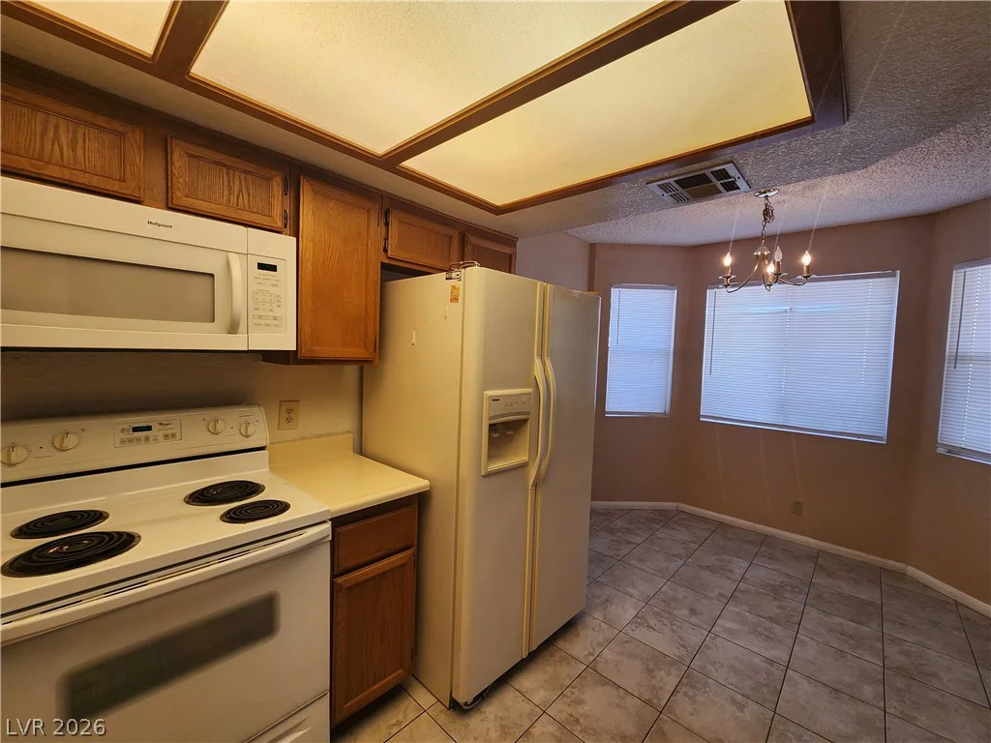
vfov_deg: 89.9
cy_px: 372
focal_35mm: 13
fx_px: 372
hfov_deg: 106.2
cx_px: 496
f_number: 2.2
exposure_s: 1/60
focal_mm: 2.2
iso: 50
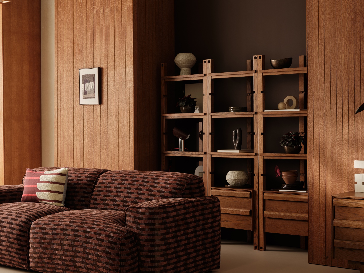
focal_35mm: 66
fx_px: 694
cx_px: 162
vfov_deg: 22.2
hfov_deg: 29.4
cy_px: 129
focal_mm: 56.5
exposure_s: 1/2
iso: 200
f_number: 9
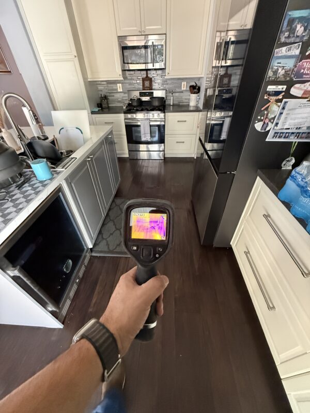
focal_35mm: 14
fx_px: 167
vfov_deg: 102.1
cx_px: 155
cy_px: 206
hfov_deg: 85.7
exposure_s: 1/58
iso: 1000
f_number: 2.2
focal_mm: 2.22
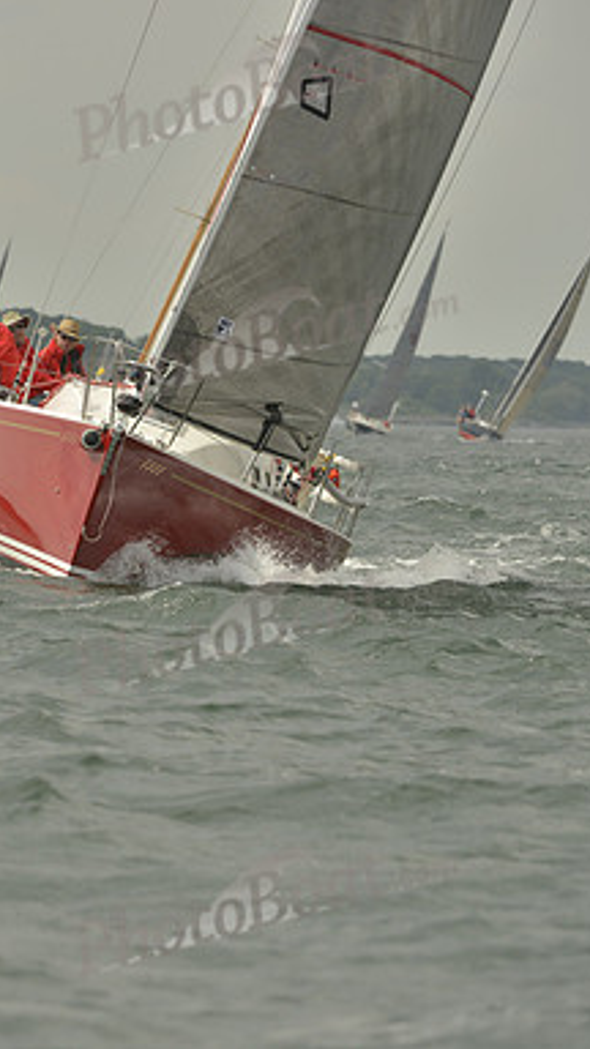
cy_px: 523
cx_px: -66
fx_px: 11431
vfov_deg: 5.3
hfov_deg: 3.0
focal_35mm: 411
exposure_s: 1/1250
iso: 280
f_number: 7.1
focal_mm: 260
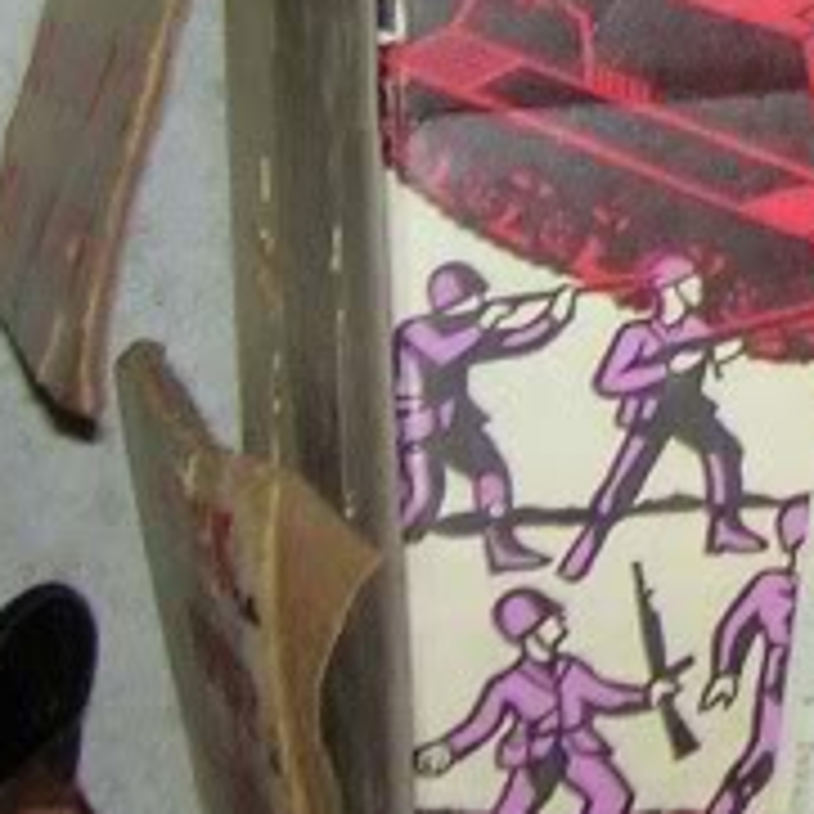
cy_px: -265
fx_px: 4789
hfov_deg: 8.6
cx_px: 2105
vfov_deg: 9.5
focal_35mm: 180
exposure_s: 1/60.1
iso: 50
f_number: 2.9
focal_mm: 6
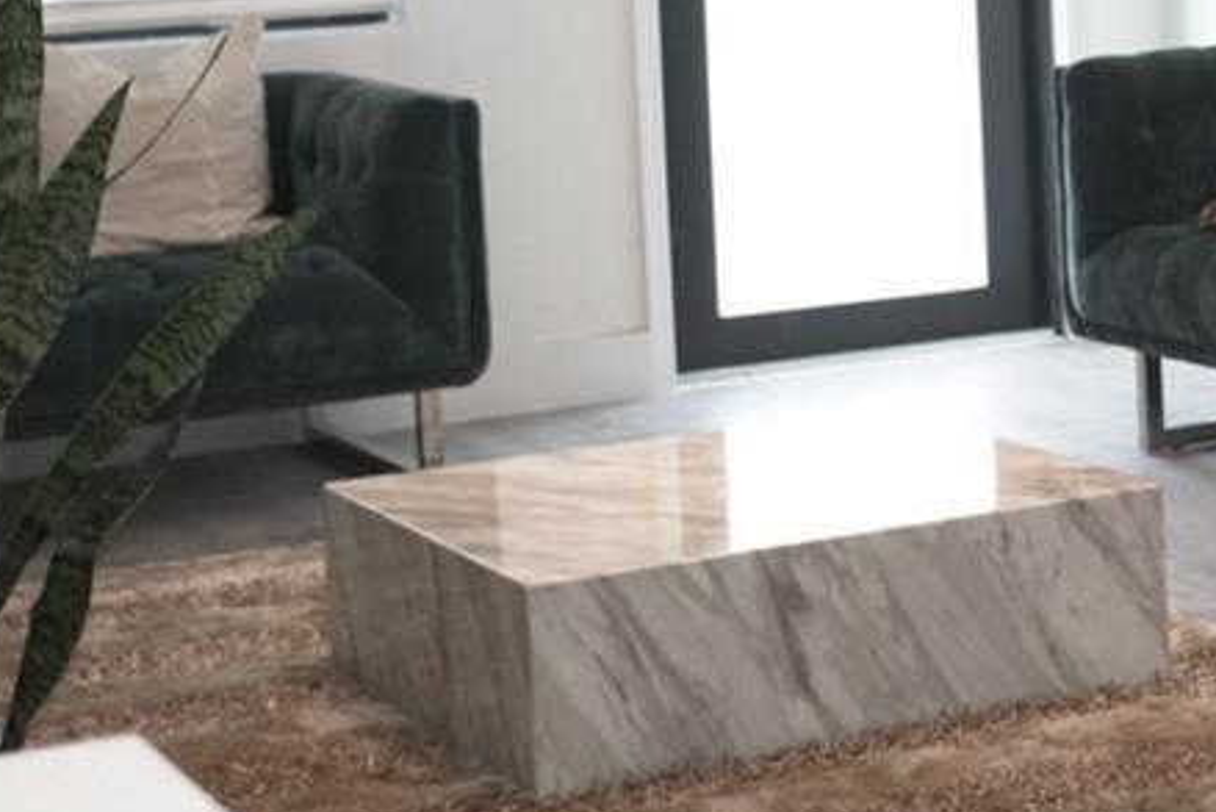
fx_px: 3446
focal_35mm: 102
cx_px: 1731
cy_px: -215
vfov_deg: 13.0
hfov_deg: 18.2
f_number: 3.5
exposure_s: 1/60
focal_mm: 28
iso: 1000
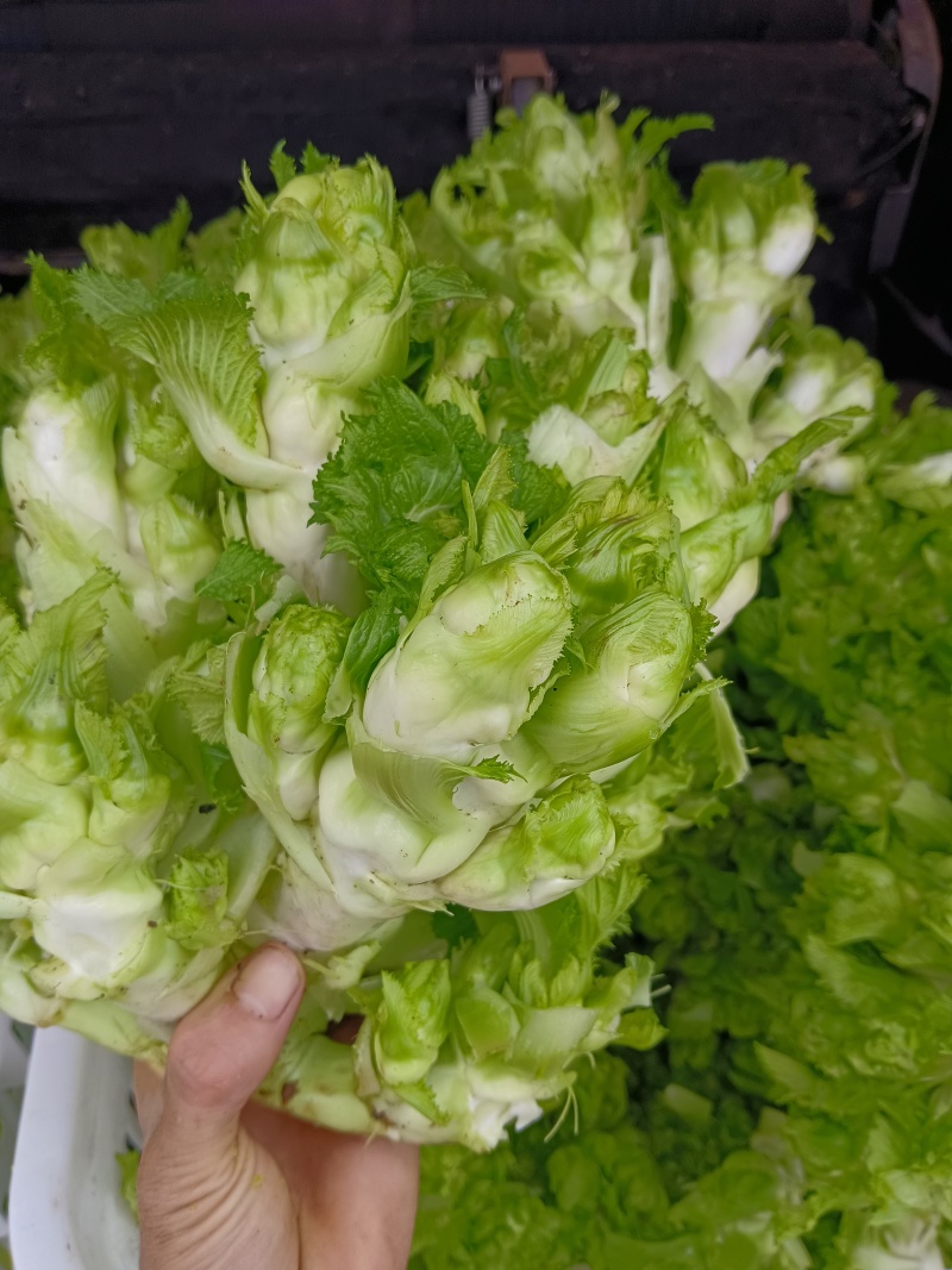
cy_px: 635
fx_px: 954
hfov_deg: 53.1
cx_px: 476
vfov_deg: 67.3
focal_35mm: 26
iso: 122
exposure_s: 1/100
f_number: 1.8
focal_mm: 4.05
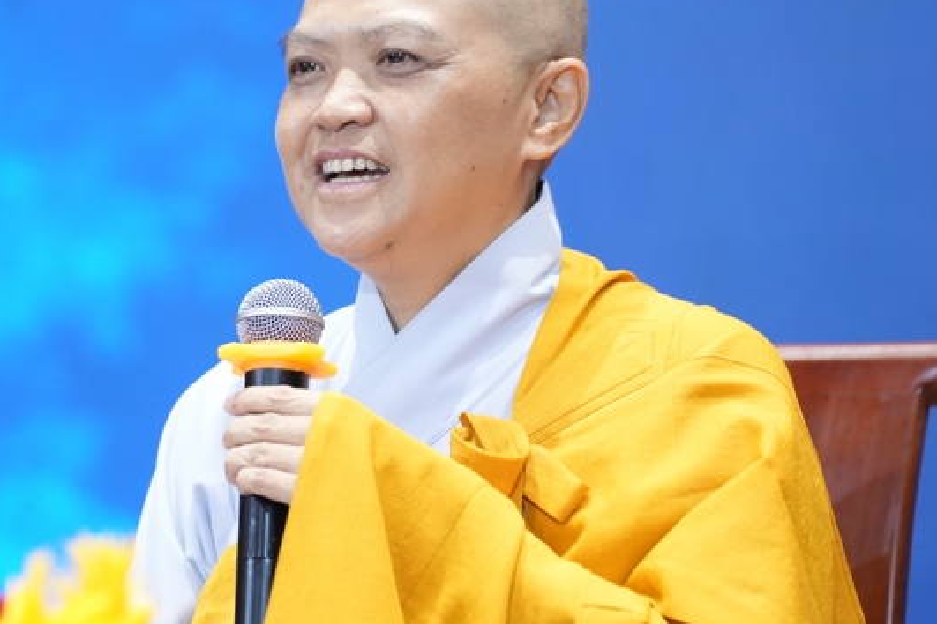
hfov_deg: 9.6
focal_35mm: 213
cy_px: 227
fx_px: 5543
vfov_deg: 6.4
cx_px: 206
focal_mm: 116
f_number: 2.8
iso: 3200
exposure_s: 1/160
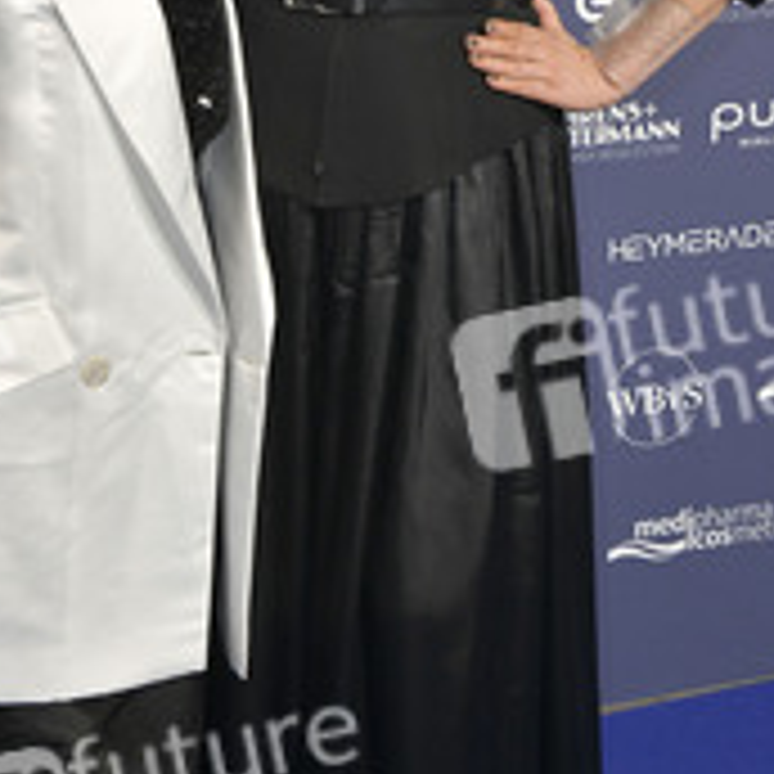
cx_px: 274
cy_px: 140
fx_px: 1998
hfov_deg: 21.9
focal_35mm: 79
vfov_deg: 21.6
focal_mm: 40
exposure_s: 1/250
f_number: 6.3
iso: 2000
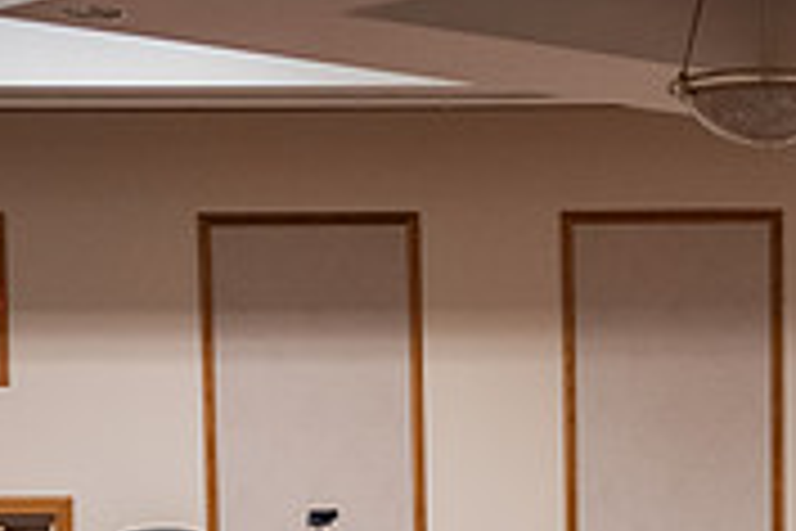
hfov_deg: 13.0
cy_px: 862
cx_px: 724
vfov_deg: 8.5
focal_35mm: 157
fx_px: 3471
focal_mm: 48
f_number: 2.8
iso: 3200
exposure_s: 1/160
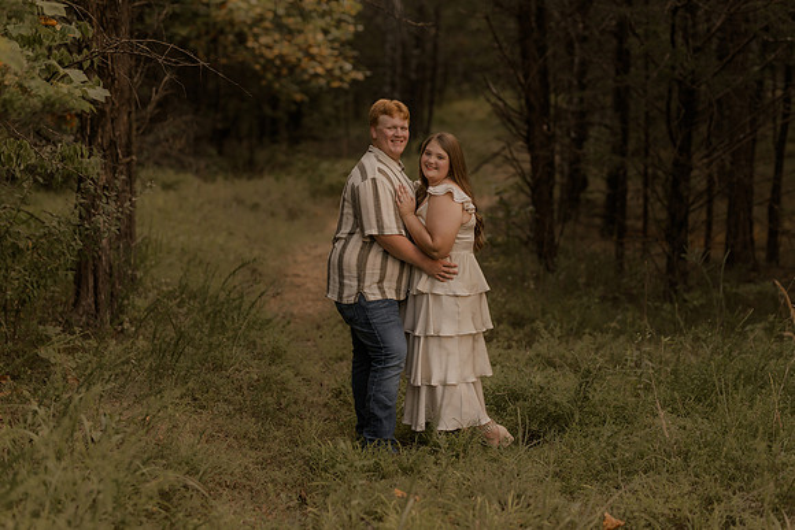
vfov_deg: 16.1
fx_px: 1877
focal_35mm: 85
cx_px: 398
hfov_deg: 23.9
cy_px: 265
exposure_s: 1/125
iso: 100
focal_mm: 85
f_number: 2
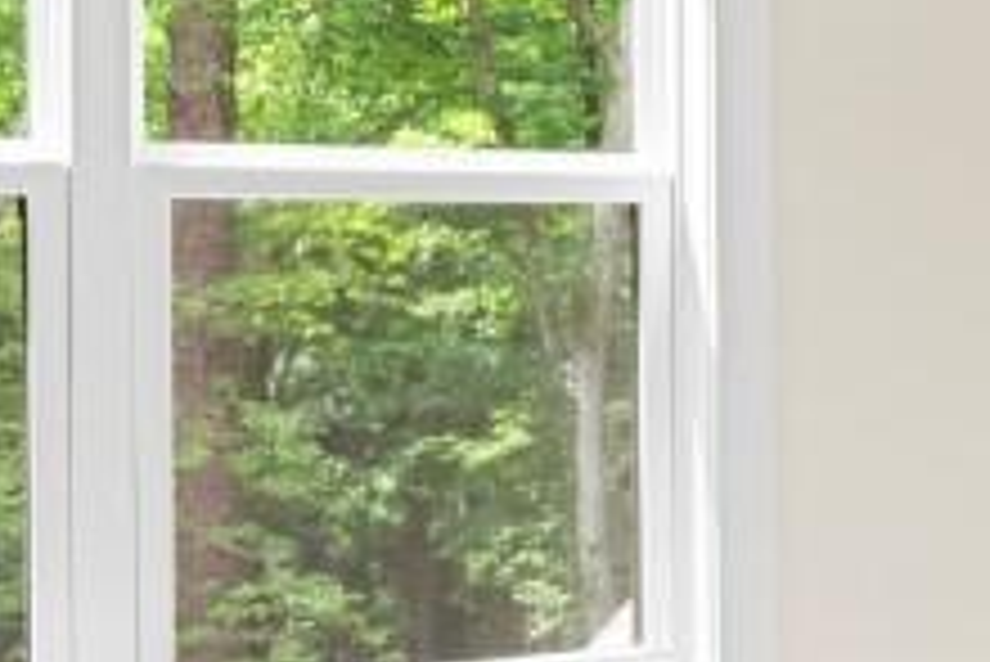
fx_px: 2834
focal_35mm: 103
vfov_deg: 13.3
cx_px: 1688
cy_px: 293
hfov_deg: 16.9
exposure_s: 1/10
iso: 200
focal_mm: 14
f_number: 8
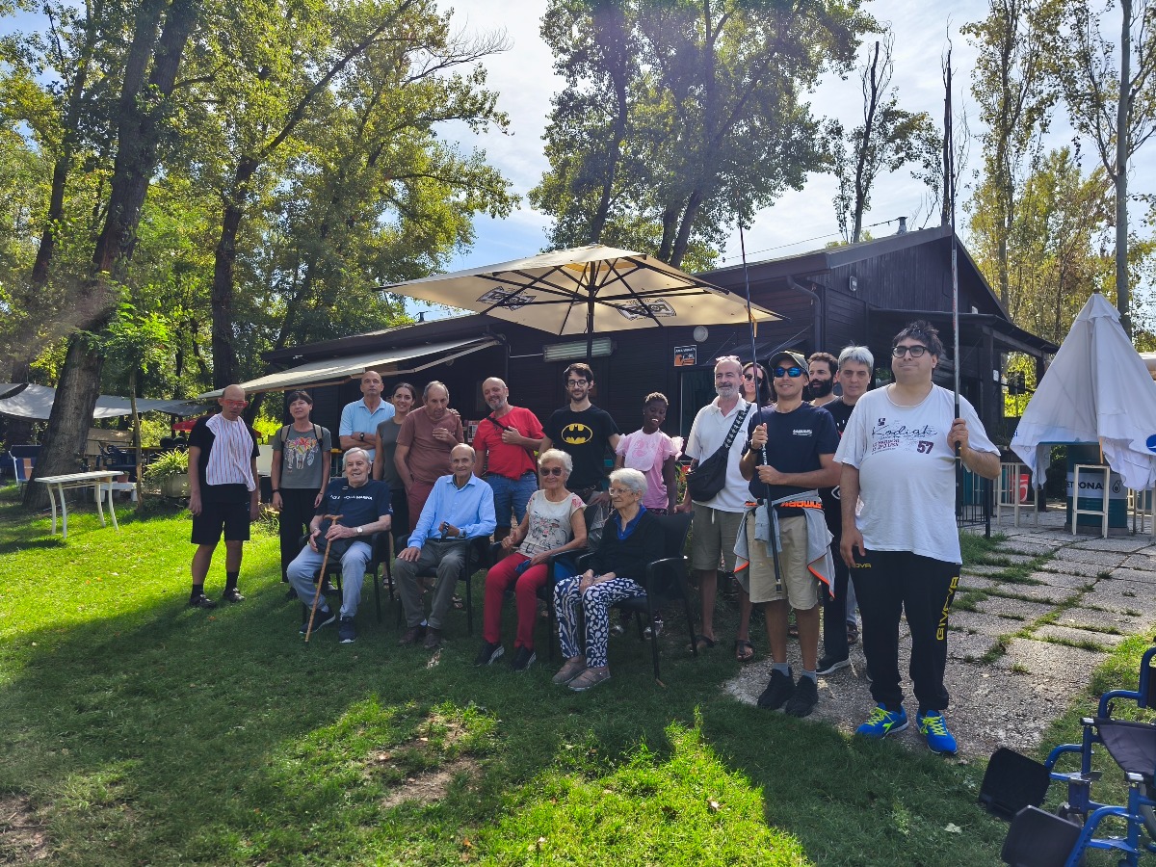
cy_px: 434
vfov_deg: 58.9
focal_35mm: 23
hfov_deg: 73.9
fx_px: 768
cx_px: 578
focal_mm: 6.18
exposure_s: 1/236
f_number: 1.65
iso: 50
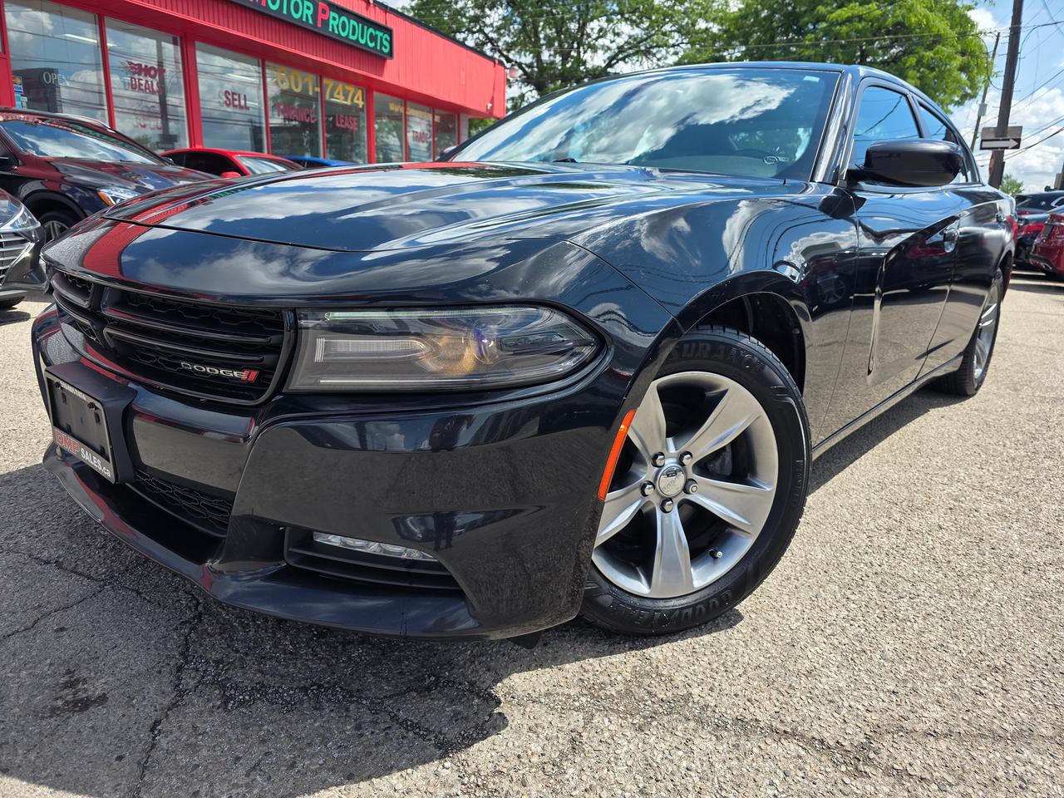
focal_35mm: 23
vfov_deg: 58.9
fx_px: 707
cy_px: 399
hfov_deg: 73.9
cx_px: 532
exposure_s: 1/1387
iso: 40
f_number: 1.7
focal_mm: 6.3
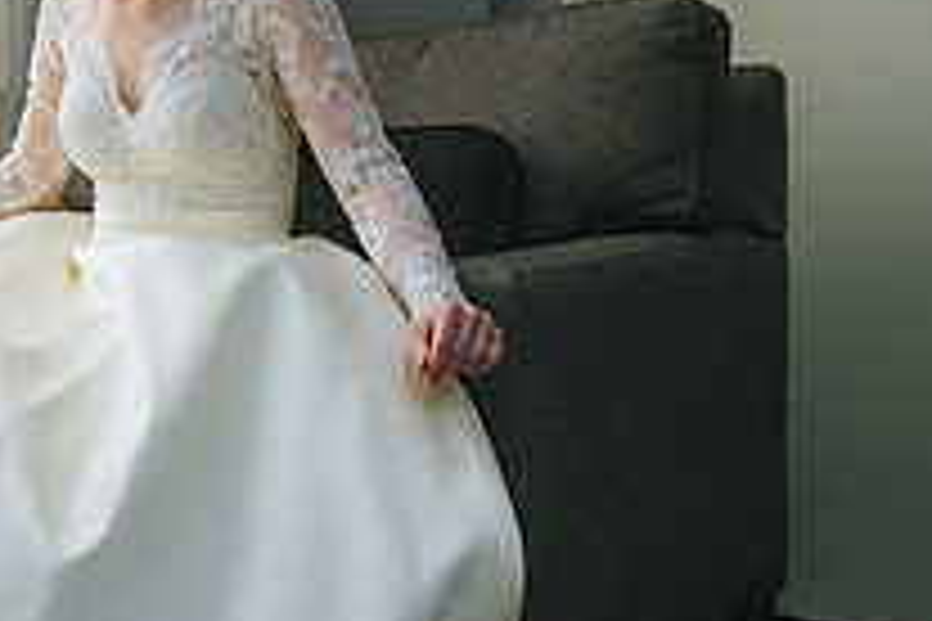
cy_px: 180
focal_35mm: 83
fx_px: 2149
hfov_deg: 21.9
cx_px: -293
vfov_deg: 16.4
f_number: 2.8
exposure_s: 1/250
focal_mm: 27
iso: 100
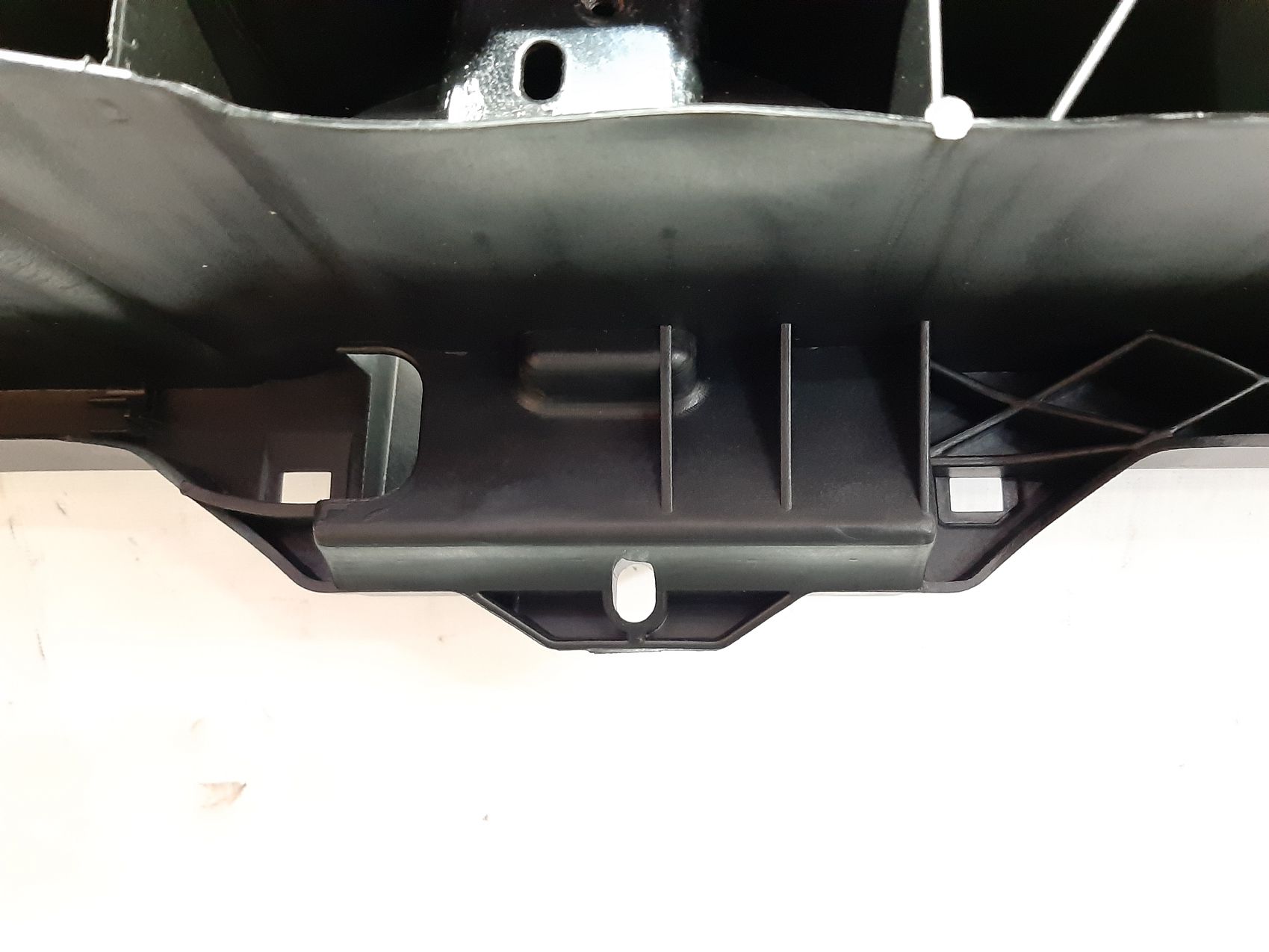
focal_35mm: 27
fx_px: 990
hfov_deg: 65.3
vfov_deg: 51.3
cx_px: 634
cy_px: 476
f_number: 1.7
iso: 640
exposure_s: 1/17
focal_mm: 3.93
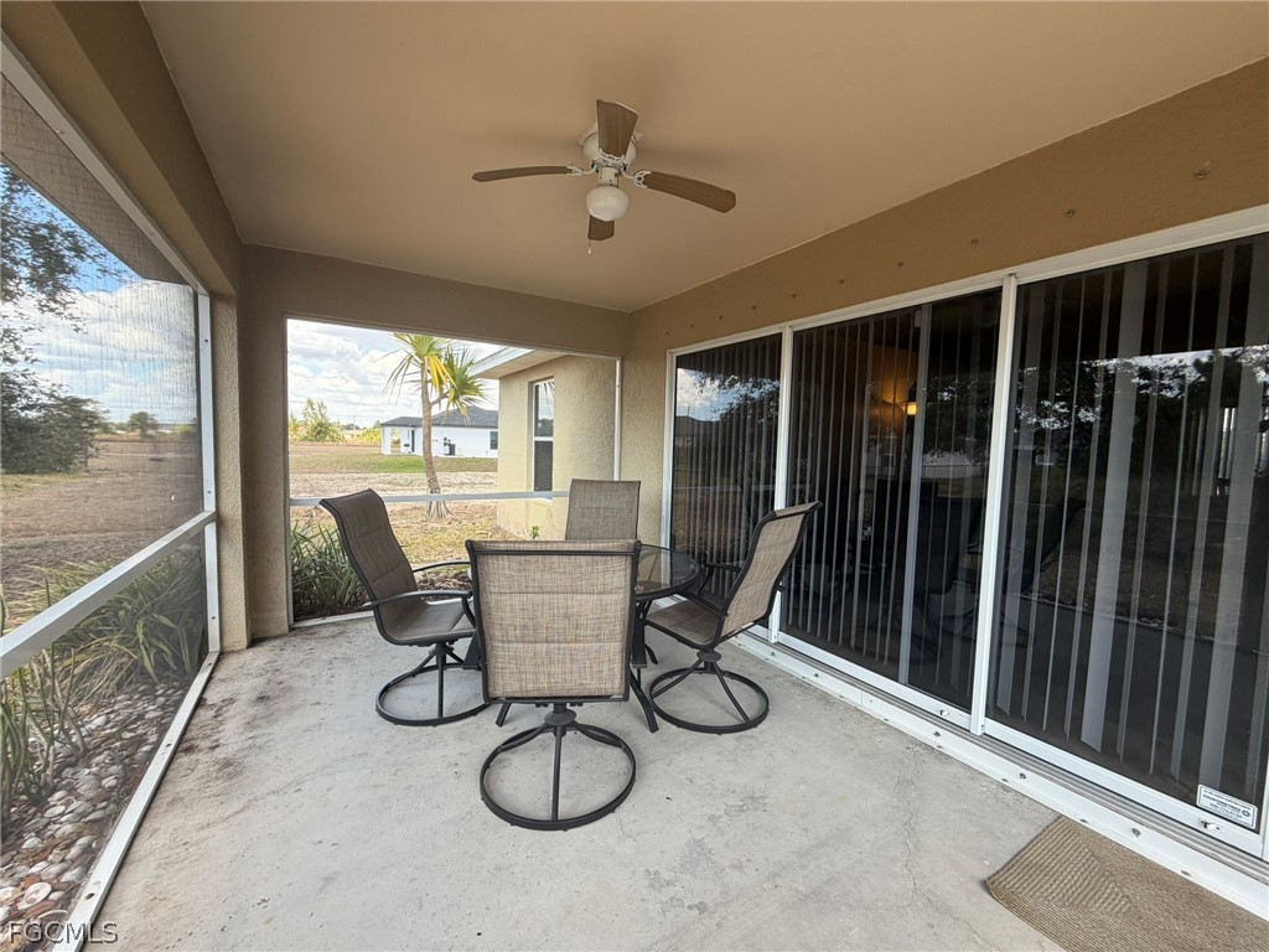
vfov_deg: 85.7
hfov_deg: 102.1
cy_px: 476
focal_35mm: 14
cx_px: 634
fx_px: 513
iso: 50
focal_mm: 2.22
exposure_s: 1/125
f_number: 2.2
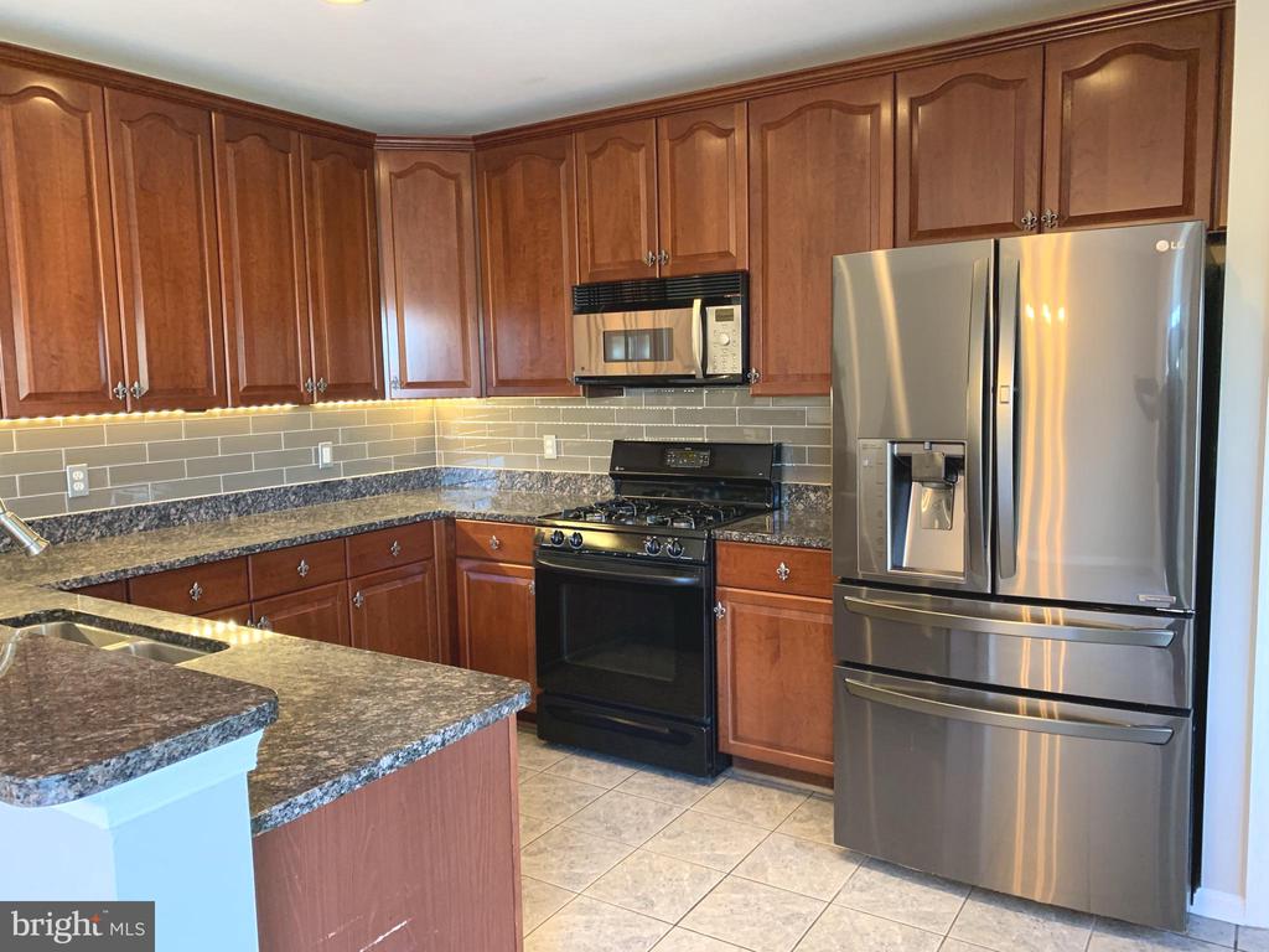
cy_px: 476
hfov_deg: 67.3
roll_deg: +1.3
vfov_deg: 53.1
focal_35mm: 26
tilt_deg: -6.4
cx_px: 634
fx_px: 953
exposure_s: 1/60
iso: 320
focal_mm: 4.25
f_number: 1.8
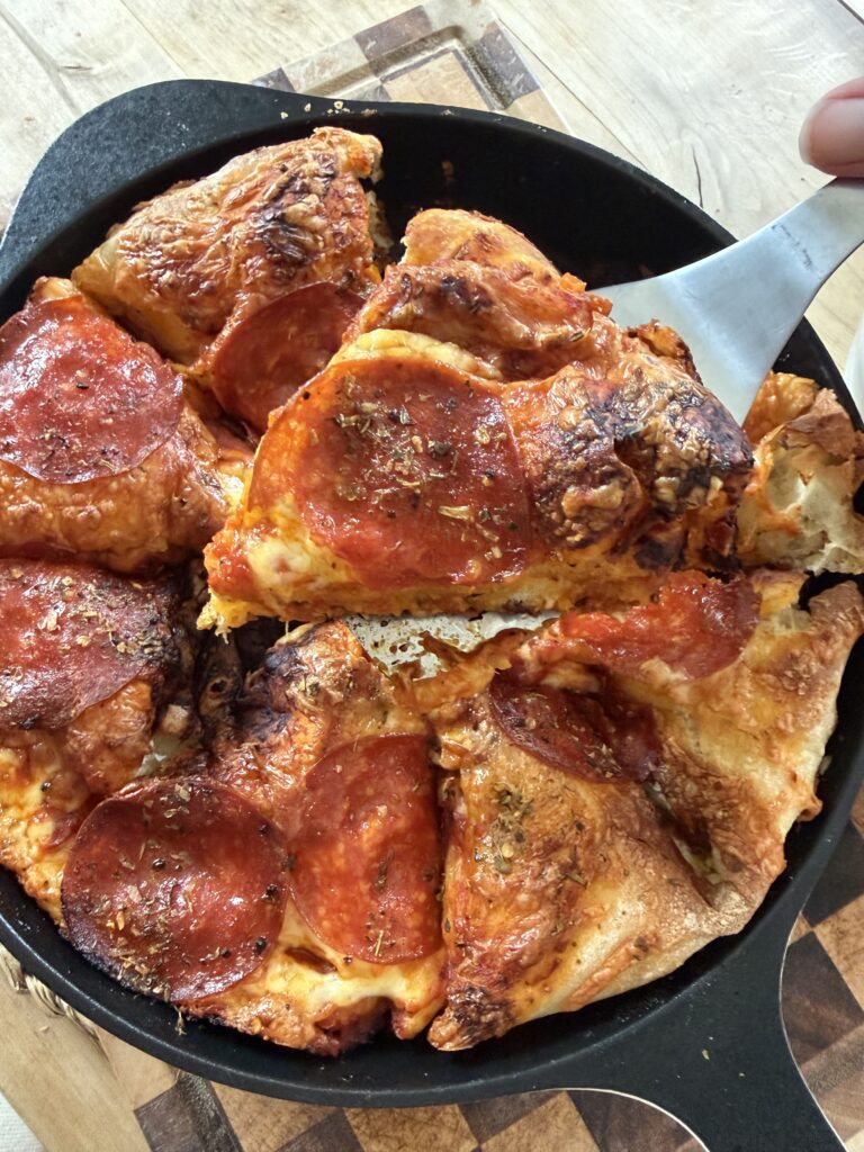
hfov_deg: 56.8
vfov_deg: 71.6
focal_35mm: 24
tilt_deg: -78.9
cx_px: 432
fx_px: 799
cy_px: 576
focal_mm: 2.22
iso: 800
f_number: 2.2
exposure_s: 1/60
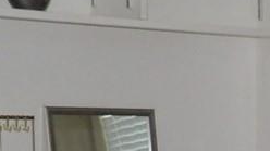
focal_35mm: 169
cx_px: 689
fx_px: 1209
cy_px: 351
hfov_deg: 10.6
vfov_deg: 6.8
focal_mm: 4.3
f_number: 3.2
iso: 200
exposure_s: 1/33
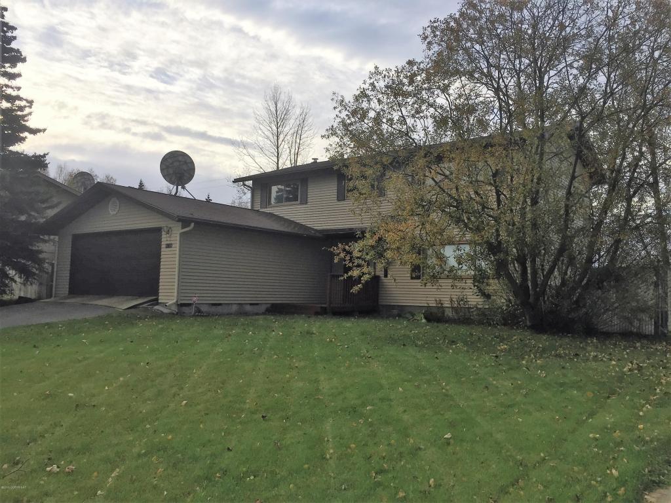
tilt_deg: +6.8
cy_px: 252
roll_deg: -1.5
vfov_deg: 48.2
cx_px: 336
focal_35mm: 29
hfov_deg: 61.7
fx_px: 562
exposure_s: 1/1236
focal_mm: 4.15
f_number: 2.2
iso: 32
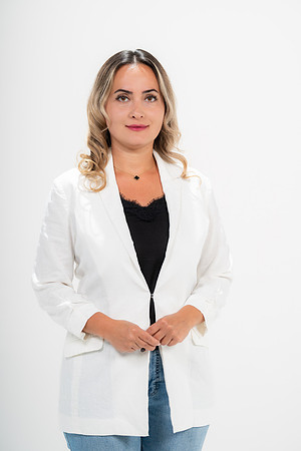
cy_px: 226
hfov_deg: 13.2
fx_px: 1304
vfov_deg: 19.6
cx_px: 150
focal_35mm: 104
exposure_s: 1/200
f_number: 5.6
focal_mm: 104
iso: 320
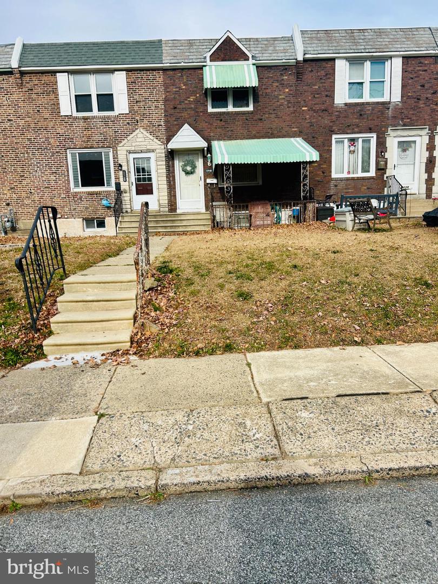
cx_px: 219
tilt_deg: -9.8
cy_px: 292
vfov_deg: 67.3
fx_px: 439
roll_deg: +0.8
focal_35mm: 26
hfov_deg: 53.1
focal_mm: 5.7
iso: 50
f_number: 1.5
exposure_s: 1/2632
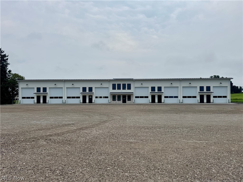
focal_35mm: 24
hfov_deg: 71.6
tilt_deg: +1.1
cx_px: 122
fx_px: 168
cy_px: 91
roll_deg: +0.3
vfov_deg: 56.8
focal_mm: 6.76
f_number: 1.78
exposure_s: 1/7937
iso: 80
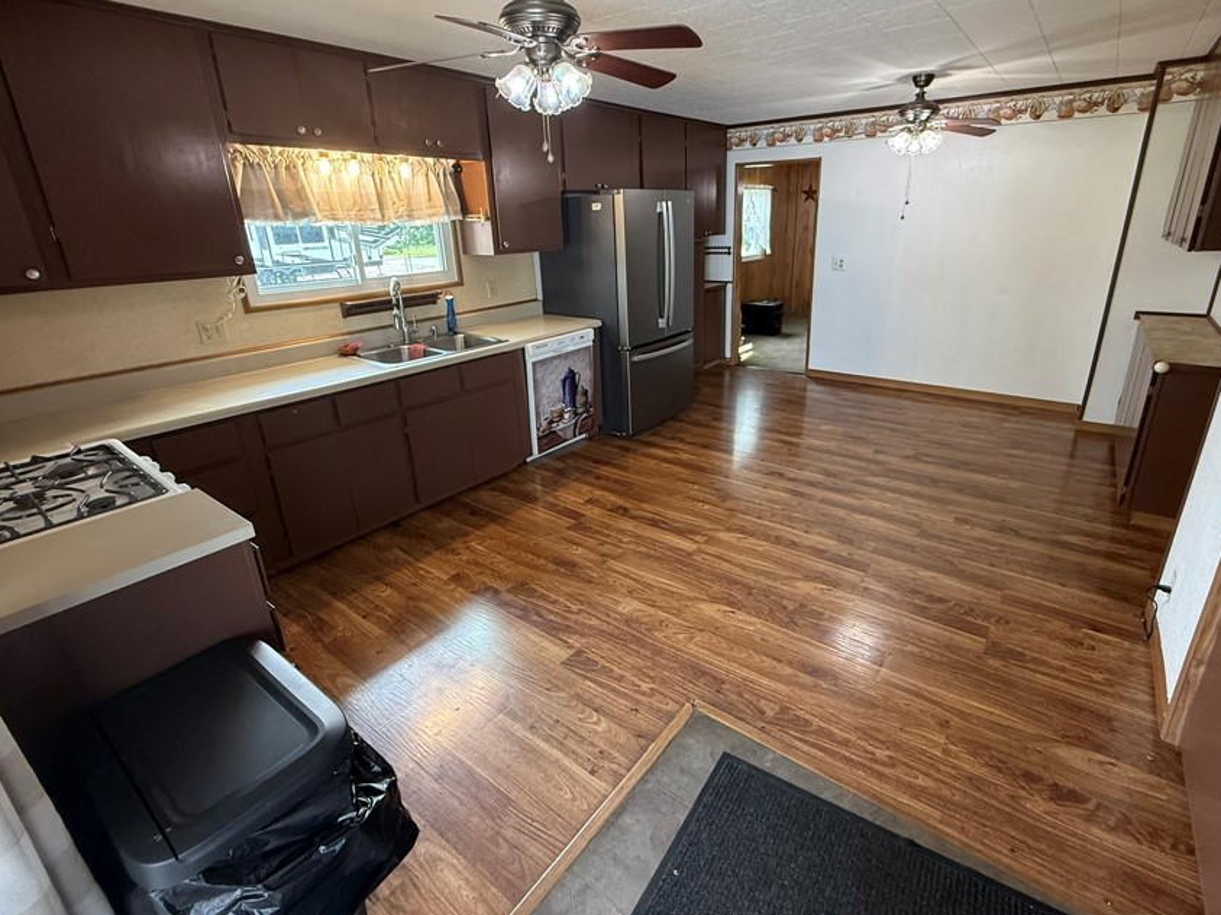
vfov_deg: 74.6
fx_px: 600
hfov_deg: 91.0
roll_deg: +1.1
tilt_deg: -18.8
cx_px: 639
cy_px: 427
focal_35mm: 17
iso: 320
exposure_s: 1/120
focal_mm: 2.22
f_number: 2.2
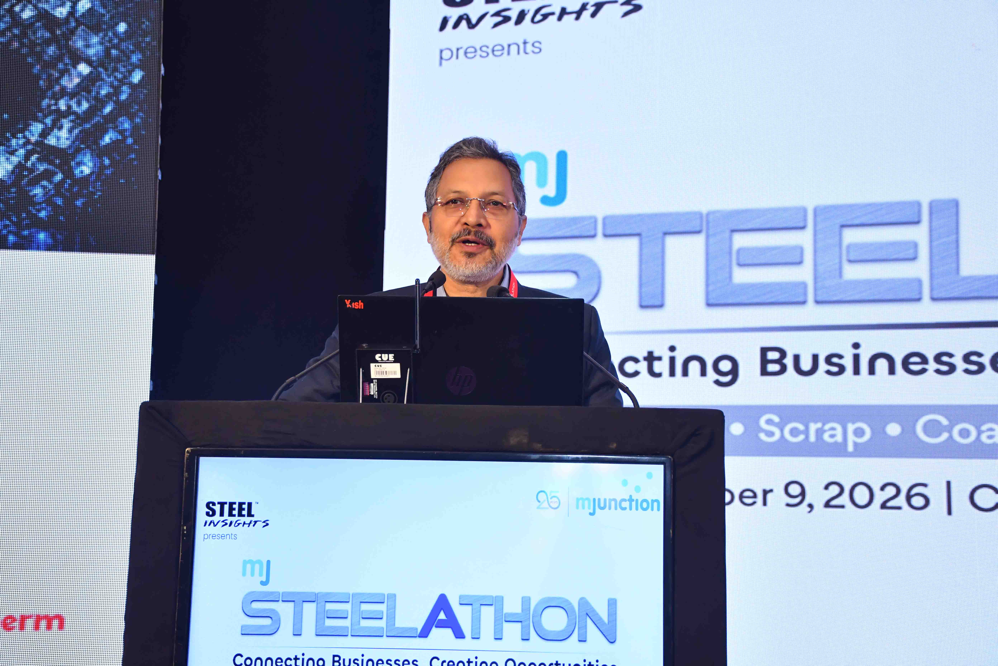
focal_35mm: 57
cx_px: 499
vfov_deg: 23.8
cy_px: 333
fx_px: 1580
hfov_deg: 35.1
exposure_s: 1/200
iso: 1250
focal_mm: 38
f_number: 5
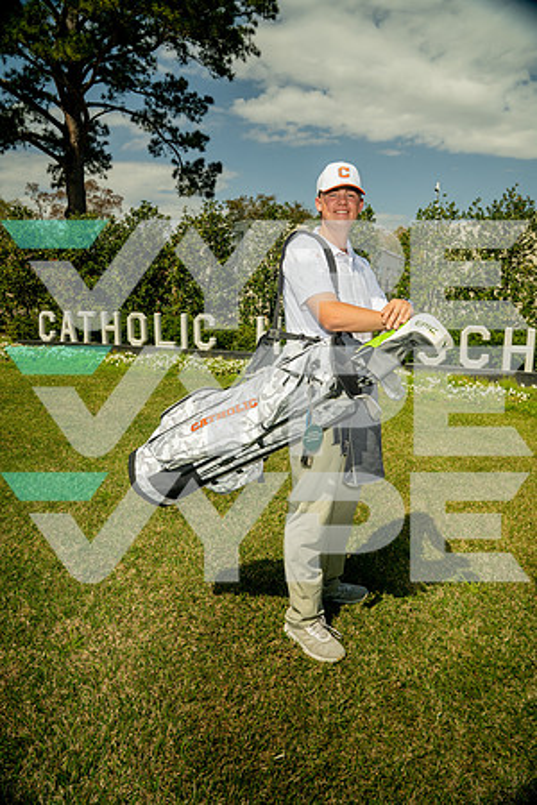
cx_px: 268
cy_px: 402
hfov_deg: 53.1
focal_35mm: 24
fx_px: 537
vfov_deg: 73.7
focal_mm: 24
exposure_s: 1/250
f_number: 8
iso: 100
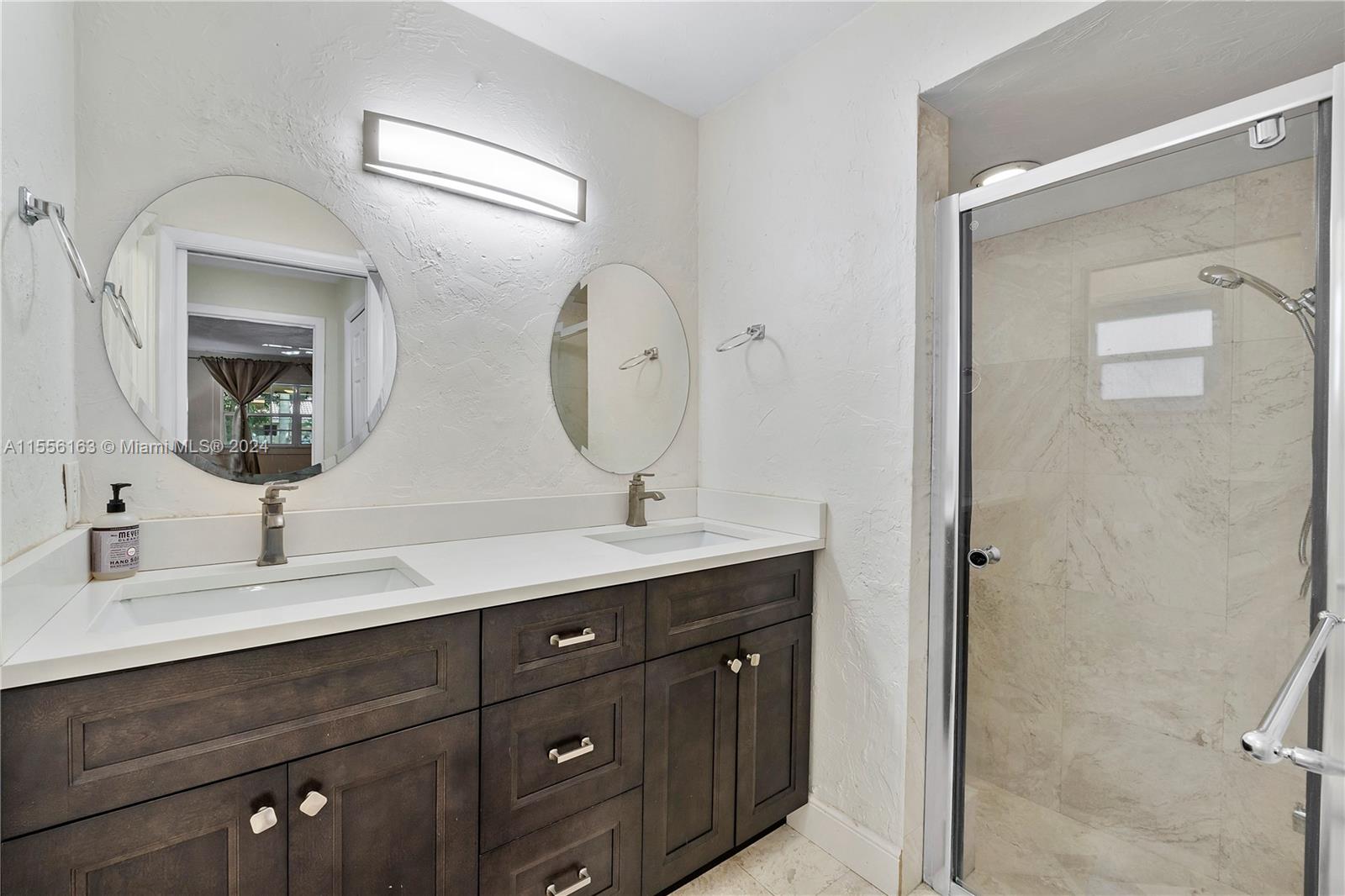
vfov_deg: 77.3
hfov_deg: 100.4
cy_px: 448
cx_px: 672
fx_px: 560
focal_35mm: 15
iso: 160
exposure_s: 1/6
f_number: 11
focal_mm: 10
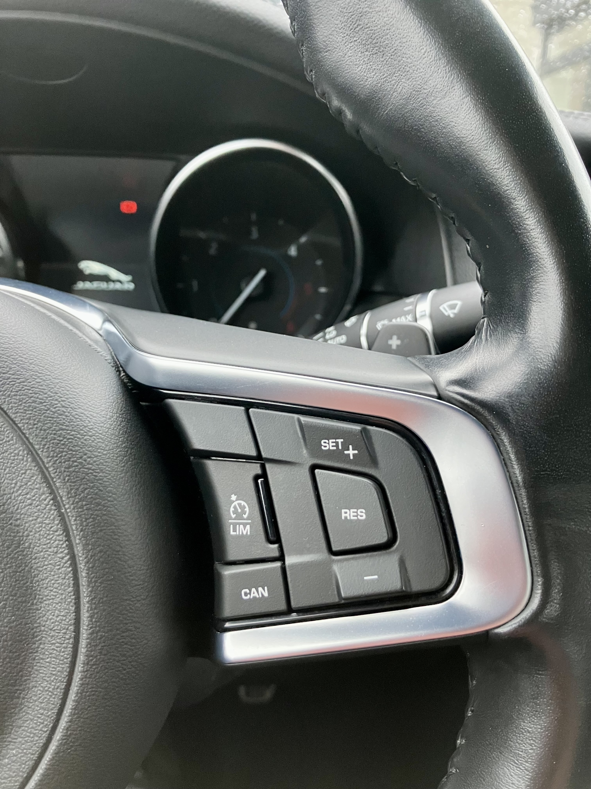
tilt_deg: -15.7
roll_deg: -2.4
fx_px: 637
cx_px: 296
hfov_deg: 49.7
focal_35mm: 28
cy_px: 394
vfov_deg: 63.4
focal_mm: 3.99
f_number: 1.8
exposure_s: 1/45
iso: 320
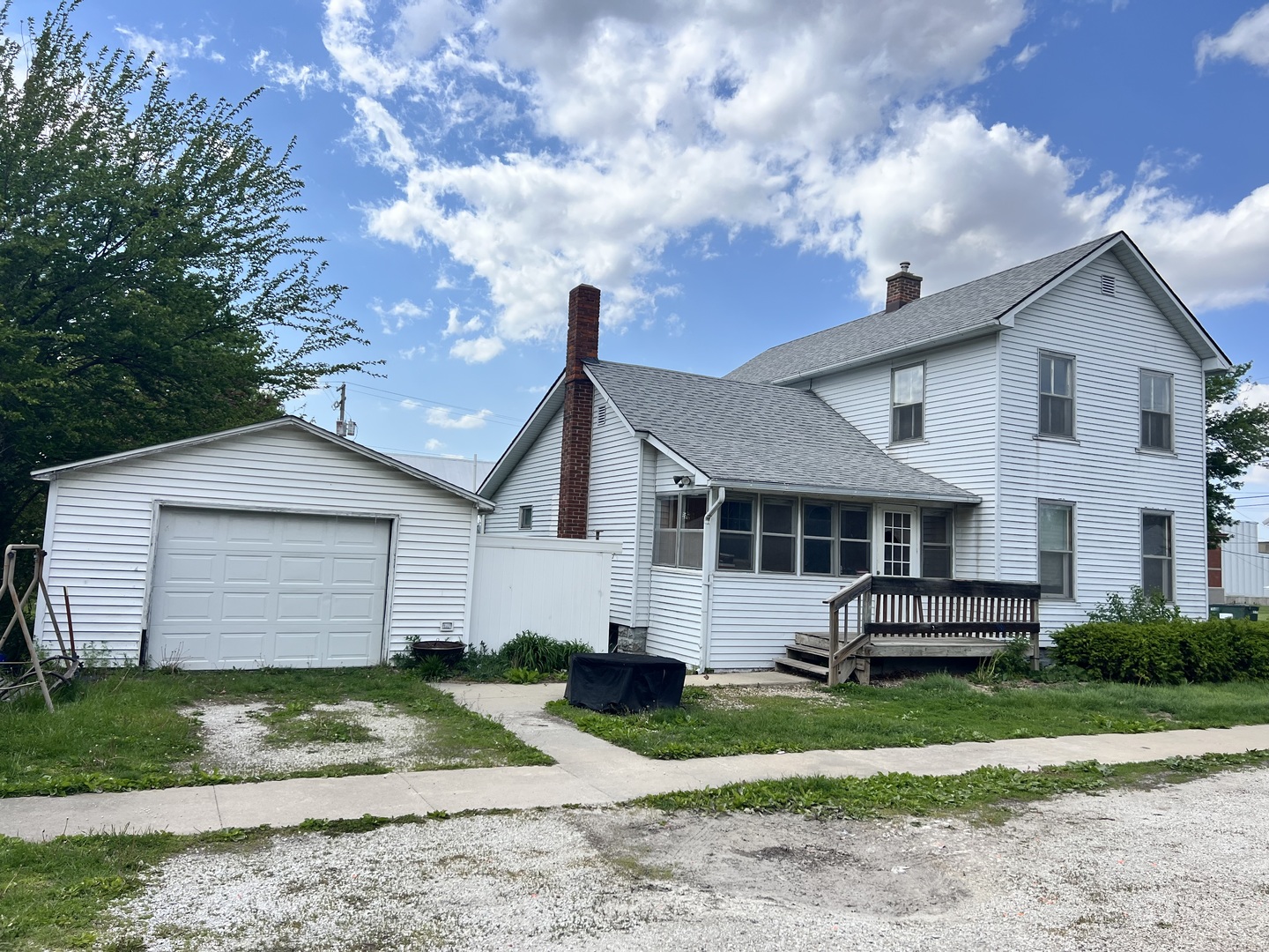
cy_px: 476
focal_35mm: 26
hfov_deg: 67.3
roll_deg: -2.6
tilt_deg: +3.9
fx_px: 953
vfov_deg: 53.1
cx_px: 634
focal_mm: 5.7
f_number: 1.5
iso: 50
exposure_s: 1/2762
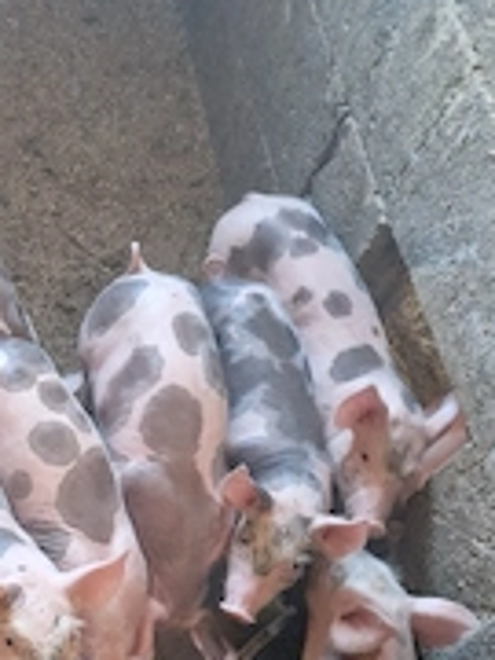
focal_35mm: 51
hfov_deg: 26.6
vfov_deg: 35.4
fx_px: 972
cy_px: 590
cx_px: -29
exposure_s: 1/50
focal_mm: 5.4
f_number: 1.8
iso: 640
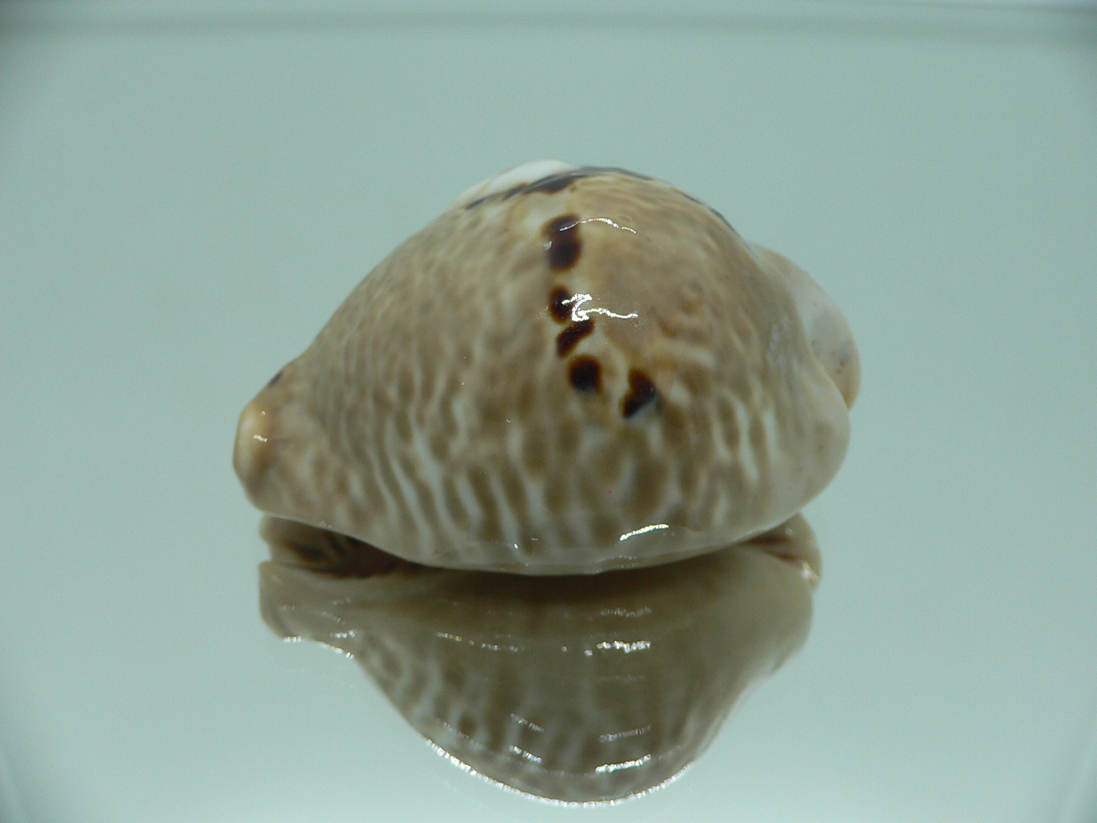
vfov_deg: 40.7
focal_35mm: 35
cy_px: 412
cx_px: 548
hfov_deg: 52.6
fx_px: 1109
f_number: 2.8
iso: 80
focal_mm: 4.6
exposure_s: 1/60
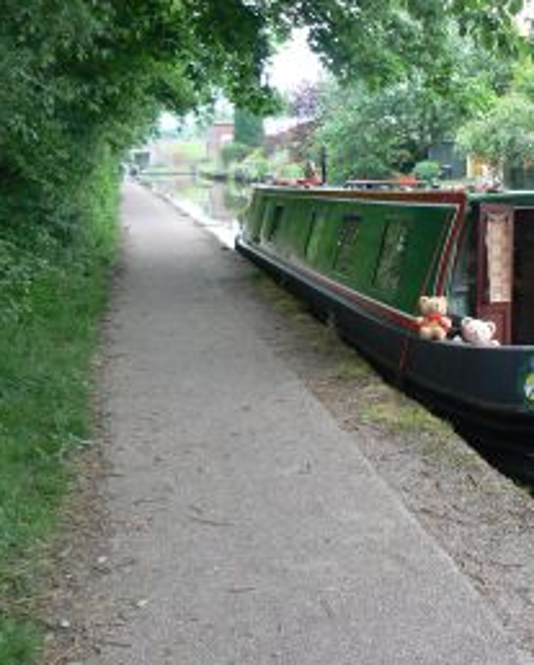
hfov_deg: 29.9
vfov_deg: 38.0
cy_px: 327
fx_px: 966
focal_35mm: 49
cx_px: 451
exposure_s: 1/30
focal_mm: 6
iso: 125
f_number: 2.8
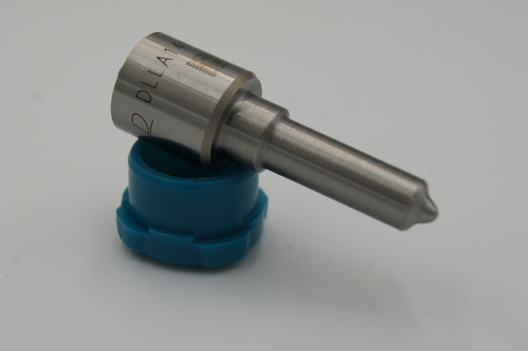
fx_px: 1209
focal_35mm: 82
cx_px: 264
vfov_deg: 16.5
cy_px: 176
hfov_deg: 24.6
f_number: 7.1
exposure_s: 1/160
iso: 200
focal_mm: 55
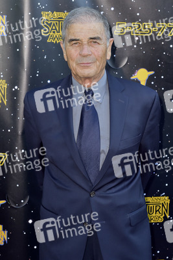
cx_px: 86
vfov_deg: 32.4
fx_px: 446
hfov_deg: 21.9
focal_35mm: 62
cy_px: 130
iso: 500
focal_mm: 62
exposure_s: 1/320
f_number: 6.3
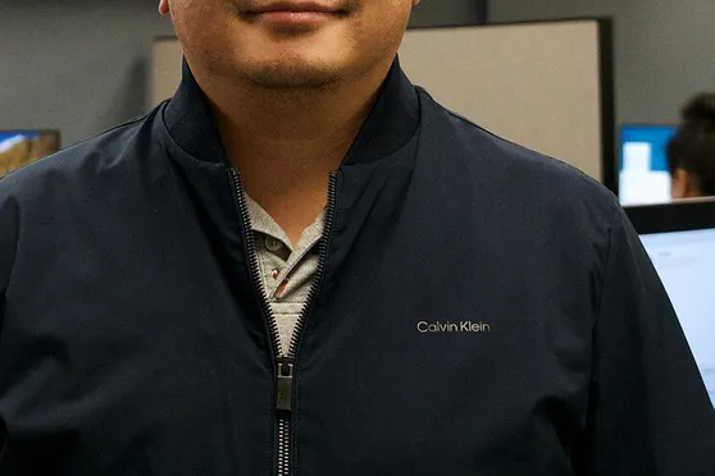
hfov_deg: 20.4
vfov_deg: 13.5
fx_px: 1987
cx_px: 292
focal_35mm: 100
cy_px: -12
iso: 3200
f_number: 4.5
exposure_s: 1/160
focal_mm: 31
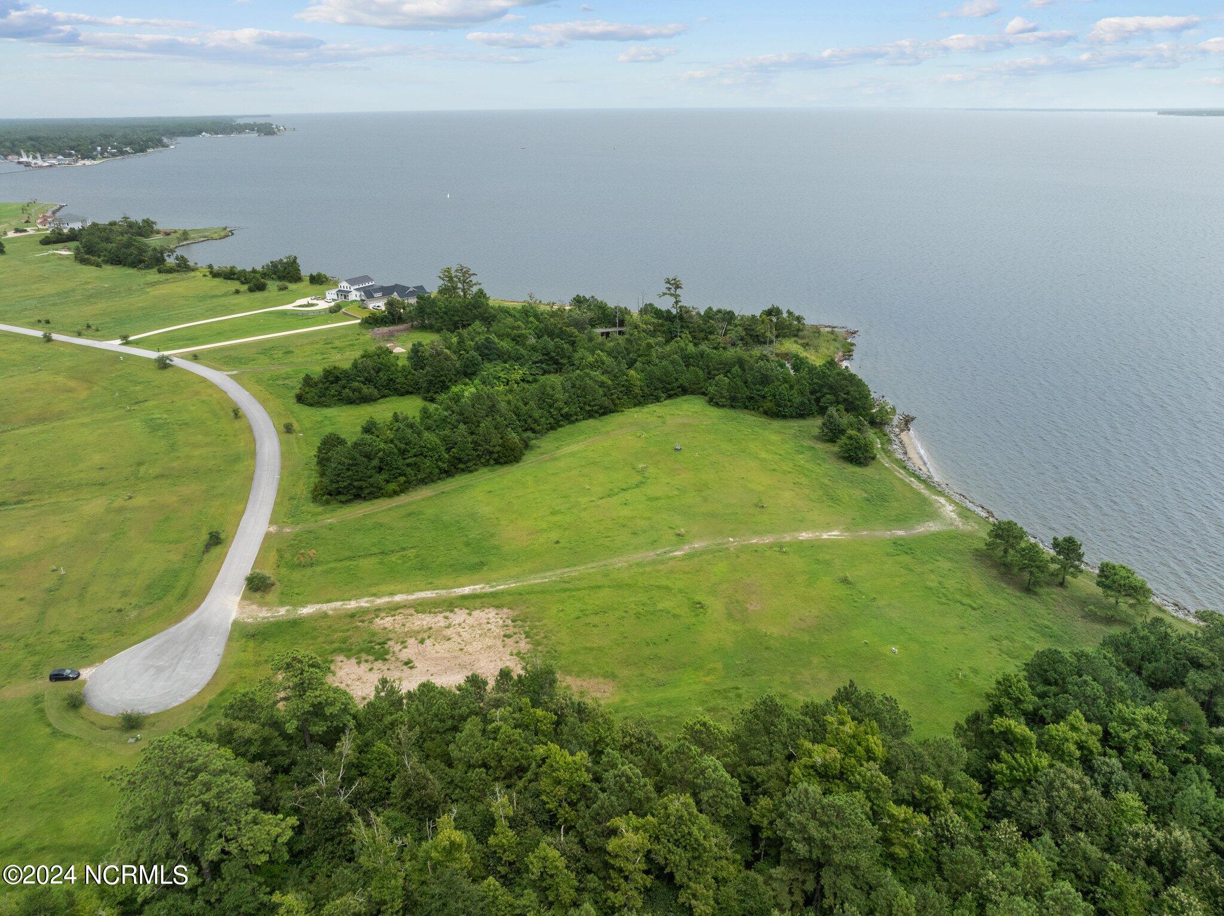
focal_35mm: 24
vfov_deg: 56.8
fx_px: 848
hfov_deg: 71.6
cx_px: 612
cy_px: 458
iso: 400
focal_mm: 12.29
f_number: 5.6
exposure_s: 1/320
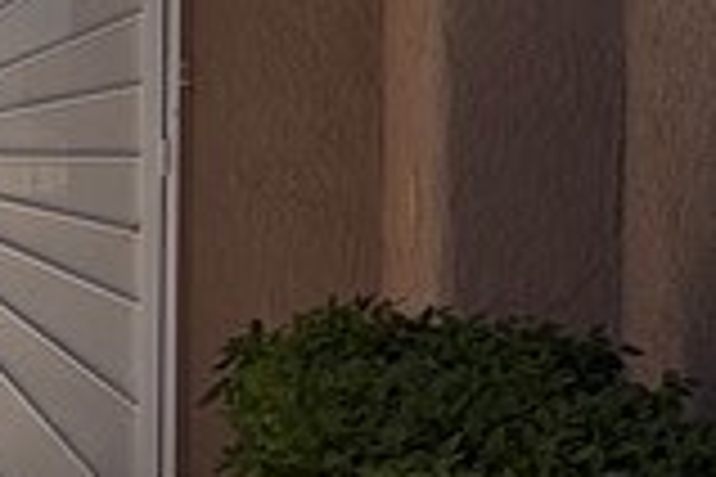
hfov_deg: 11.7
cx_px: 5
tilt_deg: +0.3
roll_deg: -0.3
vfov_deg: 7.9
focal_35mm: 174
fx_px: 3460
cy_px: -4
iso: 64
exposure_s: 1/4608
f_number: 1.6
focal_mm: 5.96
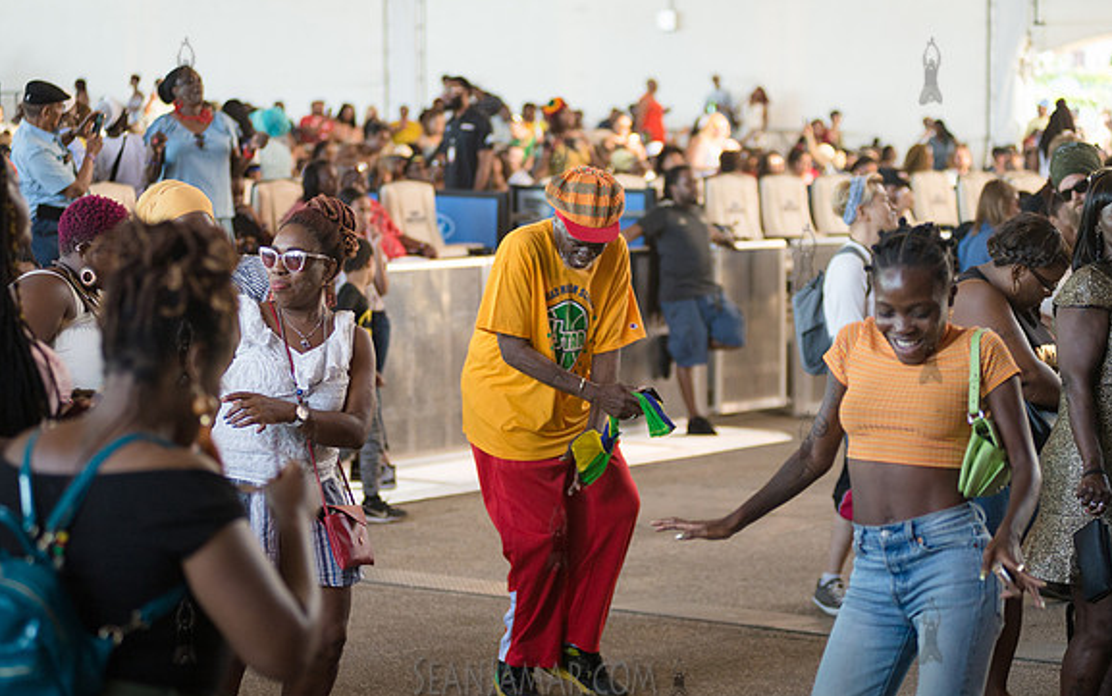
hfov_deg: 25.2
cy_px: 350
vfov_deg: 15.9
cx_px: 557
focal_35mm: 82
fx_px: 2486
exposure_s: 1/640
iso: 1600
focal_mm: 80
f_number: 2.8
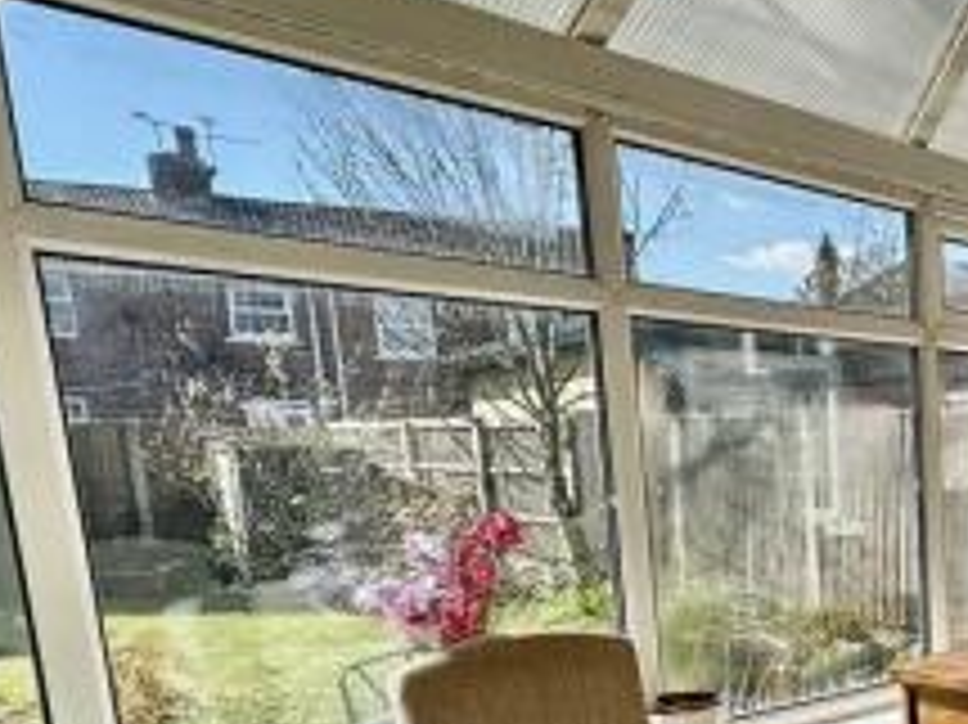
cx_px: 1213
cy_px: 627
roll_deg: -0.1
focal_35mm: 38
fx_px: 1062
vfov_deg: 35.8
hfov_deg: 35.8
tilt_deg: -10.6
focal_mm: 2.22
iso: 50
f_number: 2.2
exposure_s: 1/963
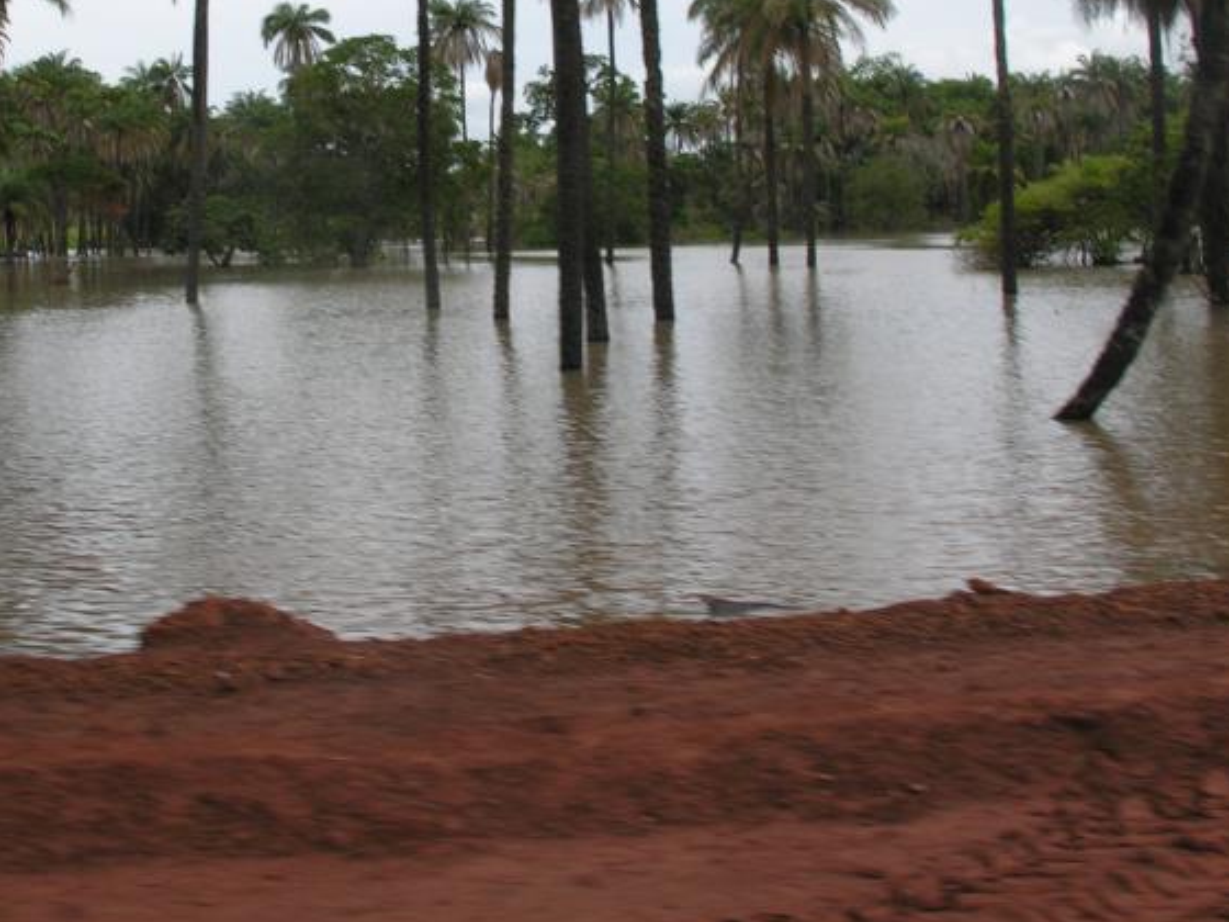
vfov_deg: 22.4
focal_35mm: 64
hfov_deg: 30.0
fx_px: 2272
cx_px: 382
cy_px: 99
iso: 50
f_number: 6.3
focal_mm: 8.9
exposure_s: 1/226
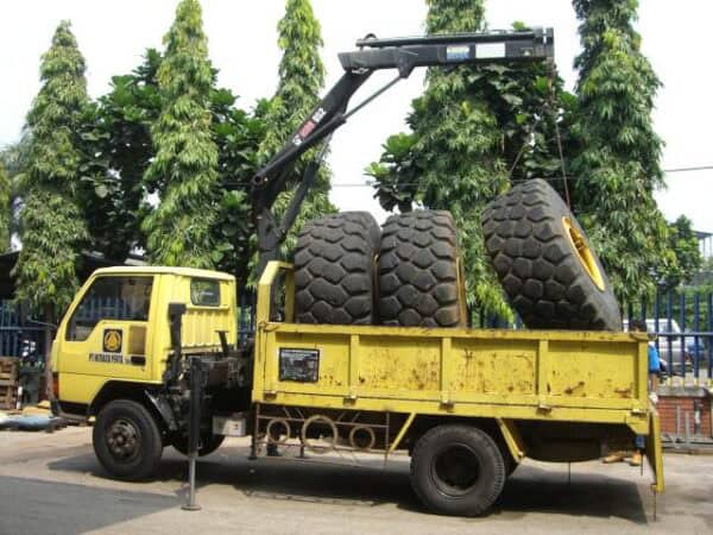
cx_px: 356
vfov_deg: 37.7
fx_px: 783
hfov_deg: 49.0
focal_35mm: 38
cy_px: 268
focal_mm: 6.2
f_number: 4.3
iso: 50
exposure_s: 1/250
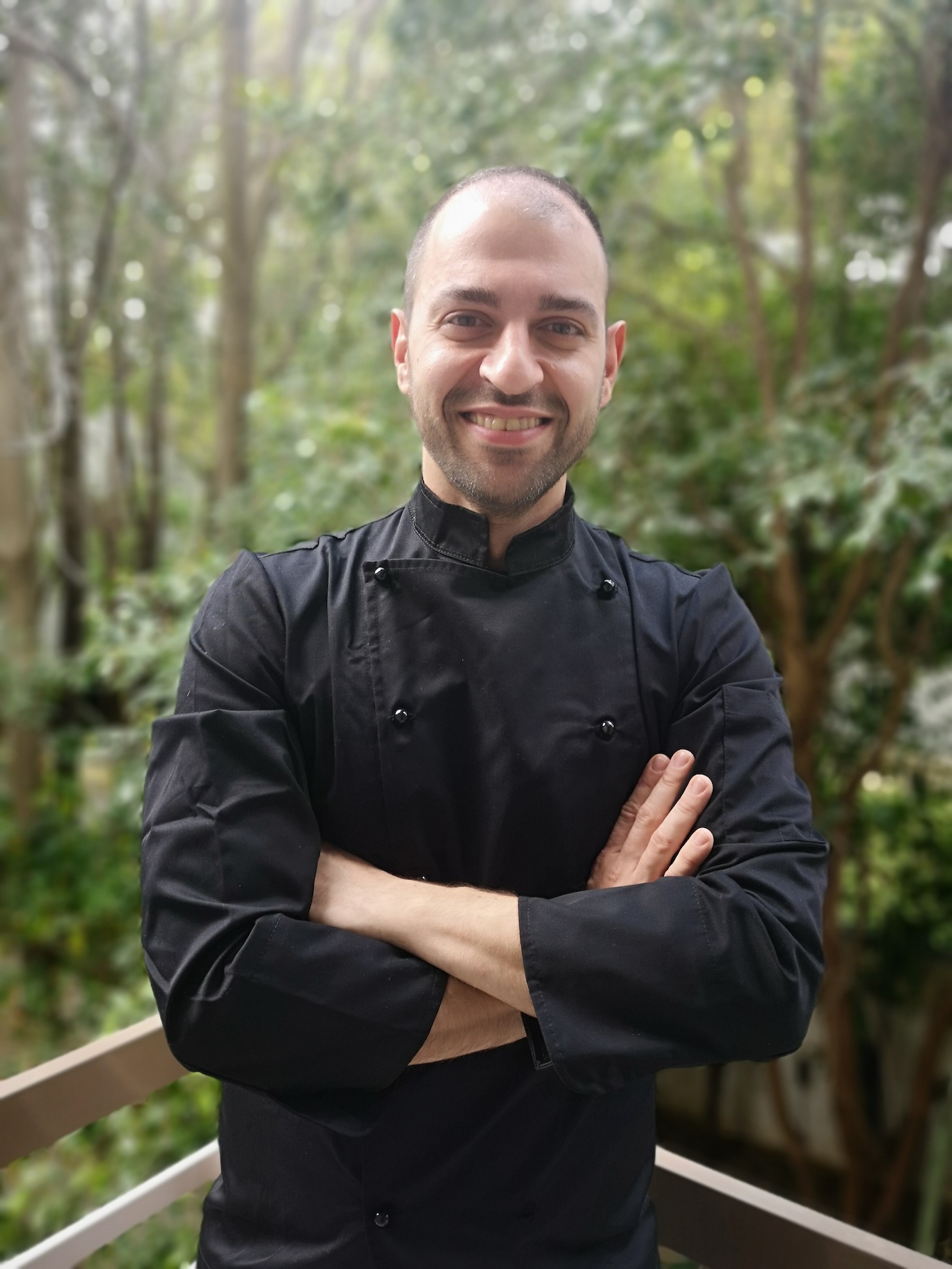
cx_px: 476
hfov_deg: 42.9
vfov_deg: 55.4
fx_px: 1210
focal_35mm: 33
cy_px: 634
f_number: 1.8
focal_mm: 3.95
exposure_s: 1/60
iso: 64
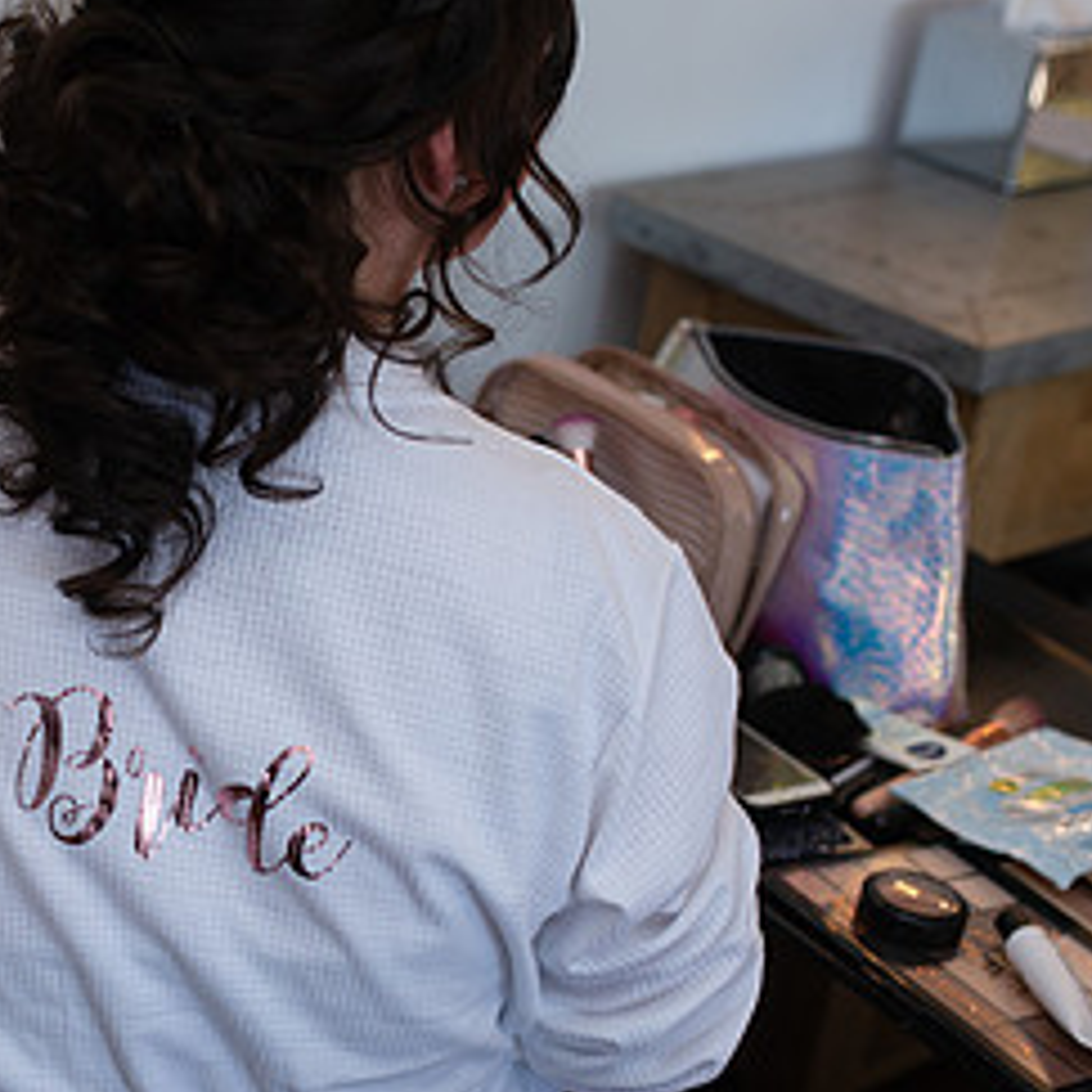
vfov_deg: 24.3
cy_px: 679
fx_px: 2534
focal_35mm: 71
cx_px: 63
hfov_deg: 23.5
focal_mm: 35
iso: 160
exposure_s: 1/100
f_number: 2.8
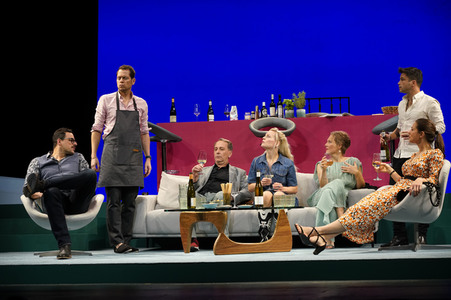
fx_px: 1064
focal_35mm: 85
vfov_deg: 16.0
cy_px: 150
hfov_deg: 23.9
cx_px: 226
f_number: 5.6
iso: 1600
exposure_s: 1/250
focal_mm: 85
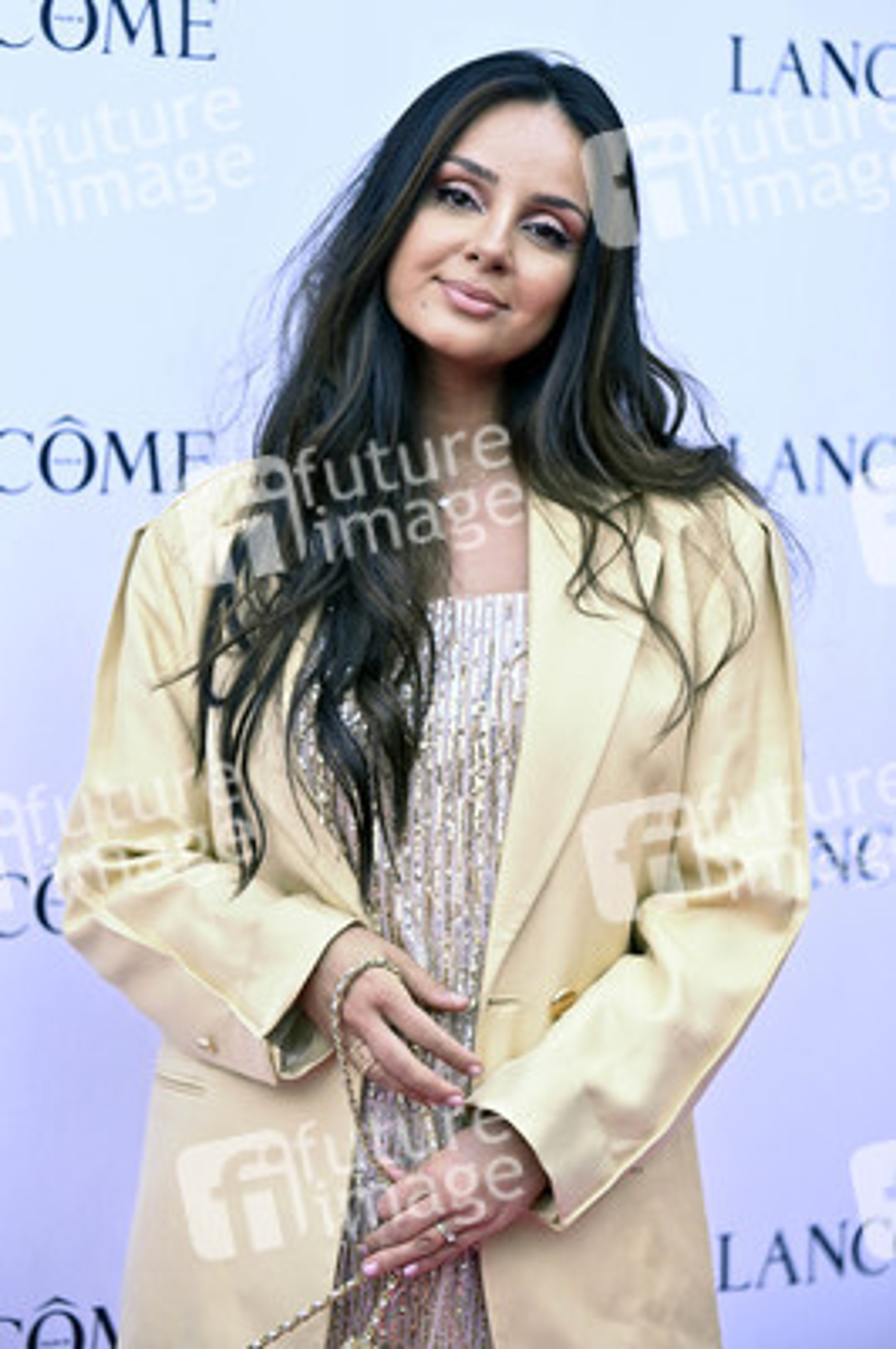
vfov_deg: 21.5
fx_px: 3553
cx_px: 448
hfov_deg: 14.4
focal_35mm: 95
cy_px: 674
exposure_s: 1/1000
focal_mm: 95
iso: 1000
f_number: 2.8
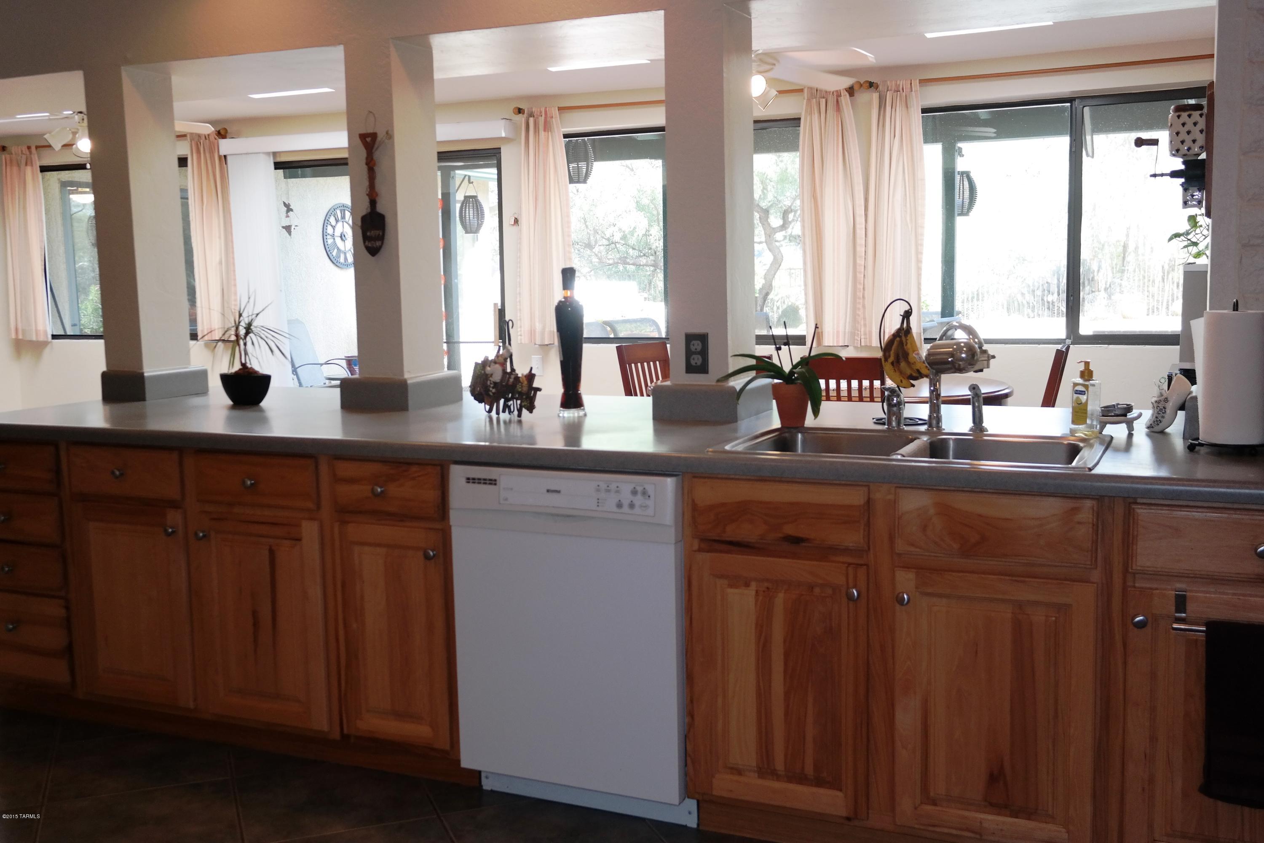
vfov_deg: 36.9
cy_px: 422
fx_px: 1264
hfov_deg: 53.1
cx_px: 632
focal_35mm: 36
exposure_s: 1/180
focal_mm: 24
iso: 400
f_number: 3.5
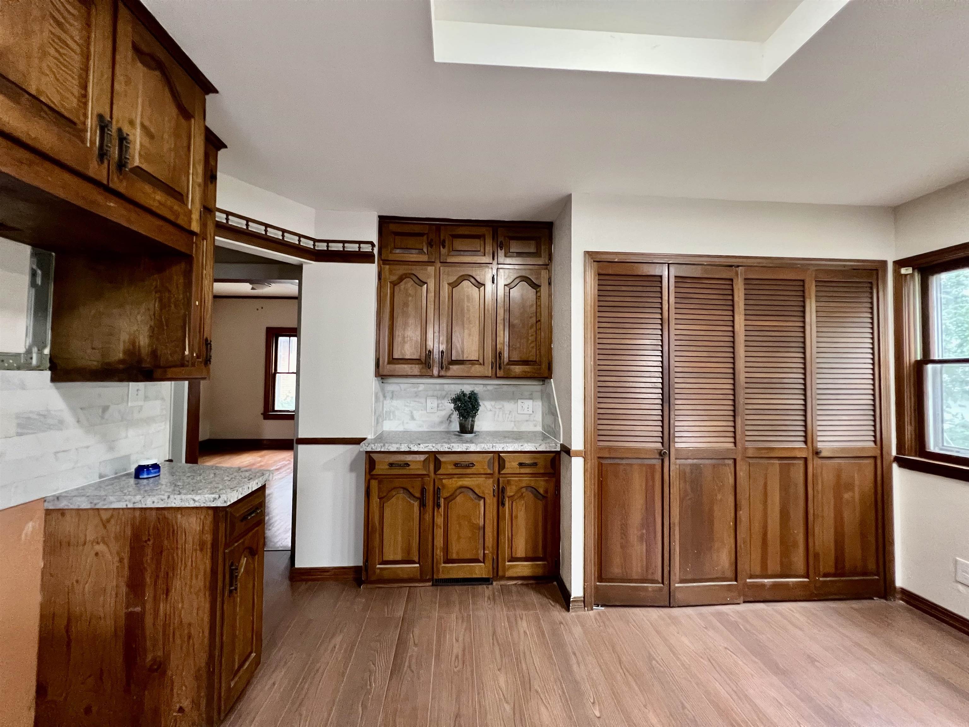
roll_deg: -0.7
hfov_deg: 106.2
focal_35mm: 13
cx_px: 484
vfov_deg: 89.9
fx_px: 364
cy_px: 364
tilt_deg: +0.6
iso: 500
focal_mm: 1.57
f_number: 1.8
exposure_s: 1/60
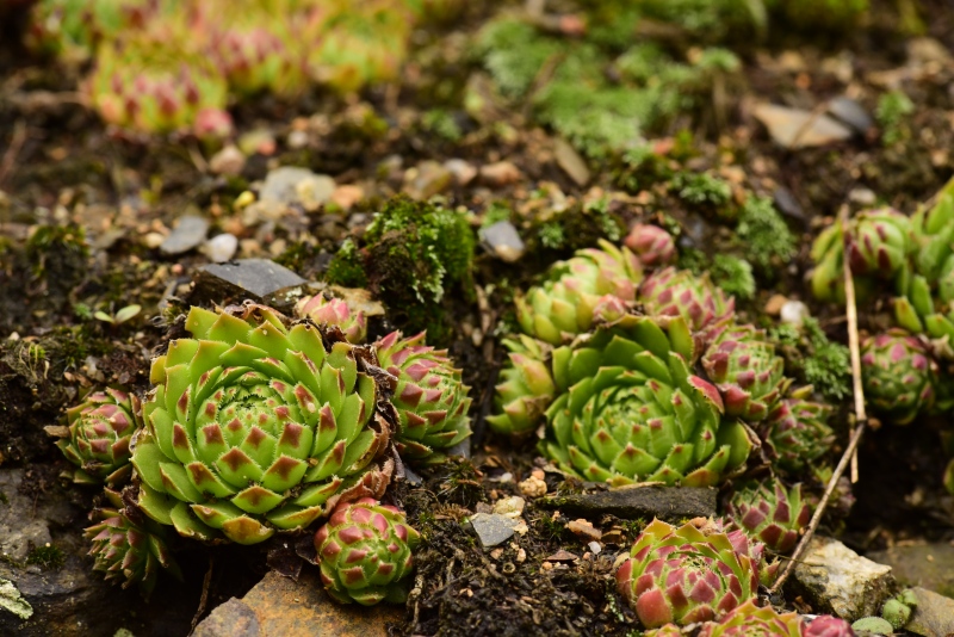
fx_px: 2783
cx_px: 477
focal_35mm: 105
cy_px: 318
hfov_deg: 19.4
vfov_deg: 13.1
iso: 1250
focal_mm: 105
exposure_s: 1/200
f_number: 14
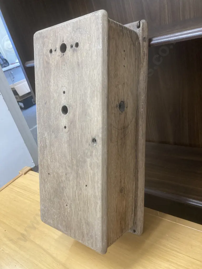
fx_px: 218
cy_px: 134
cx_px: 101
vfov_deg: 63.4
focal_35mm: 28
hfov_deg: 49.7
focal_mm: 3.99
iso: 160
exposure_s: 1/50
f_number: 1.8
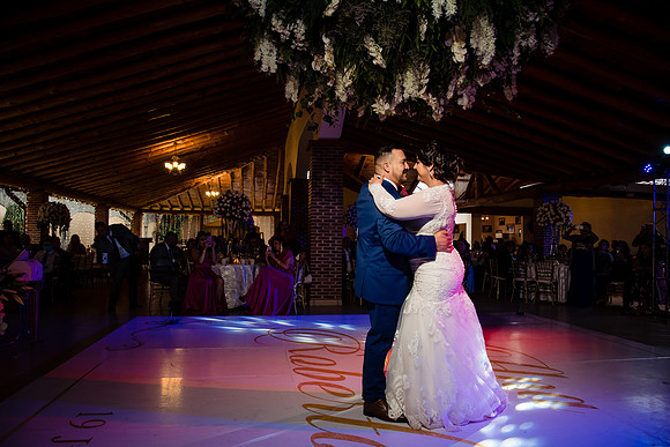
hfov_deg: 73.7
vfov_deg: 53.2
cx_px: 335
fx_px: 447
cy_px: 224
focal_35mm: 24
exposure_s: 1/100
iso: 2000
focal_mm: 24
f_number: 8
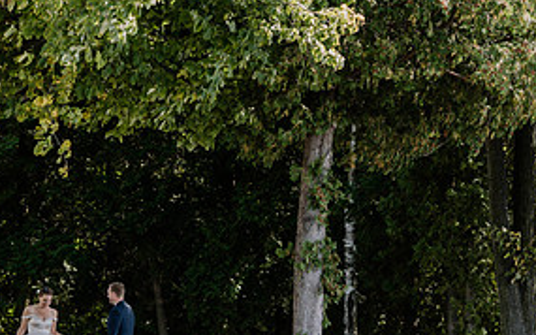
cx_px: 98
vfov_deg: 7.4
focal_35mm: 176
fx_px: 2570
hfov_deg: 11.9
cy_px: 245
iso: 400
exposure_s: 1/1250
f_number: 2.8
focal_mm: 85
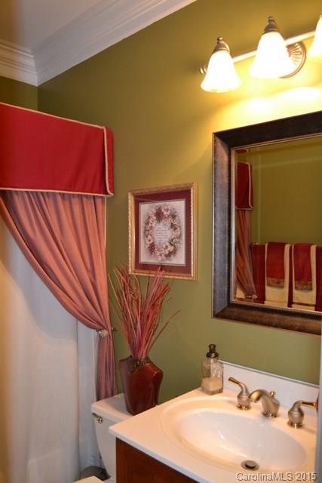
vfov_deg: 67.4
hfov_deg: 48.0
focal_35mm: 27
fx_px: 362
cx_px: 161
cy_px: 242
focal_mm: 18
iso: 1250
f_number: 3.5
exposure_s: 1/60
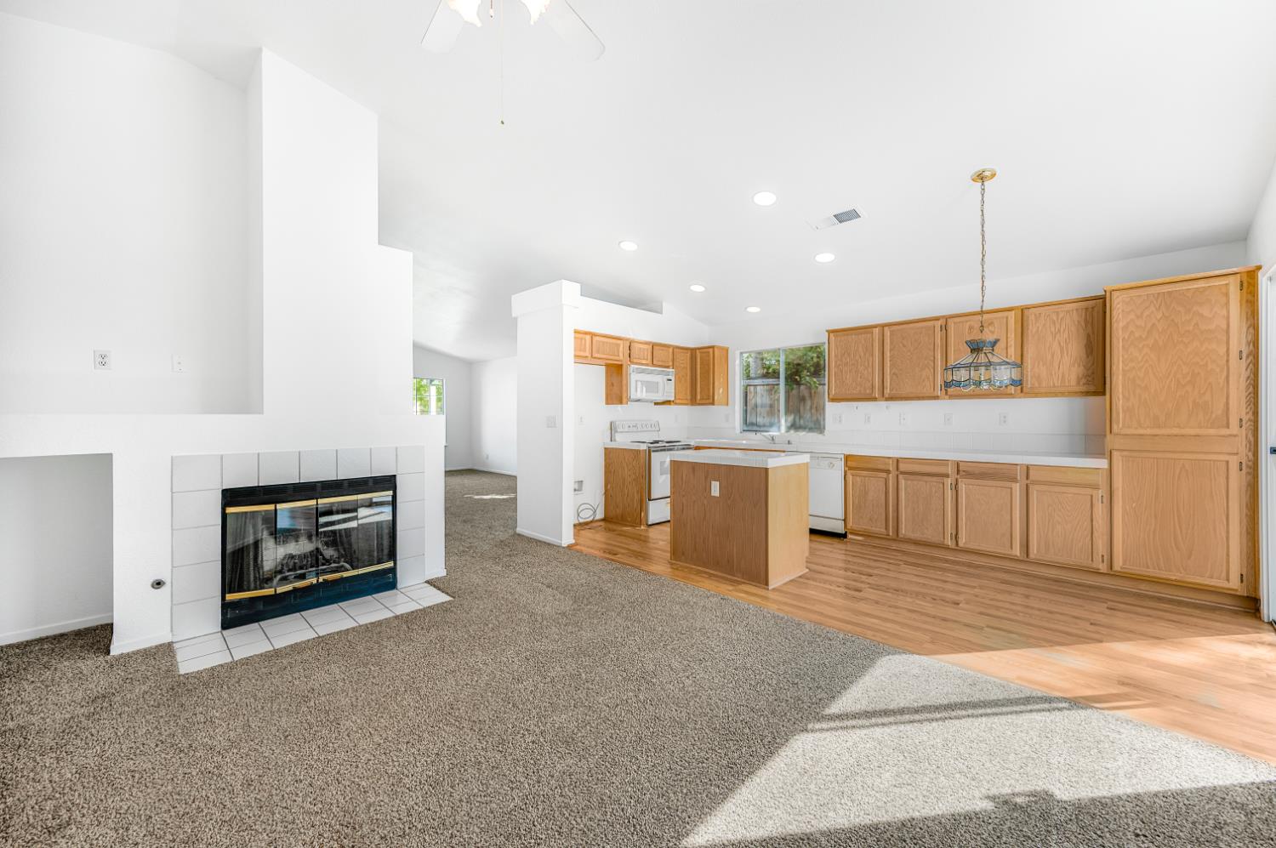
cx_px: 638
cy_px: 424
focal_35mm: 14
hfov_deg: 104.3
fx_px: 496
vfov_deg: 81.1
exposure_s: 1/160
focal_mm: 14
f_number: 6.3
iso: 400
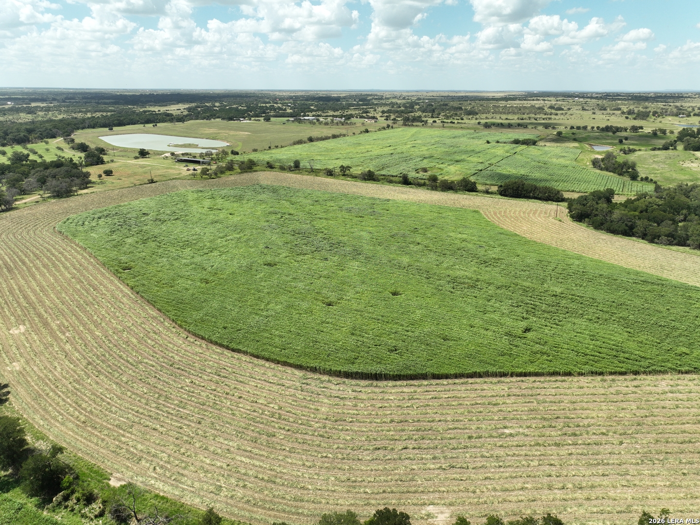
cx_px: 350
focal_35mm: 24
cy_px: 262
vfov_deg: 56.8
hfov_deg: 71.6
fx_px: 485
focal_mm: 12.29
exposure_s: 1/100
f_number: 2.8
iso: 100
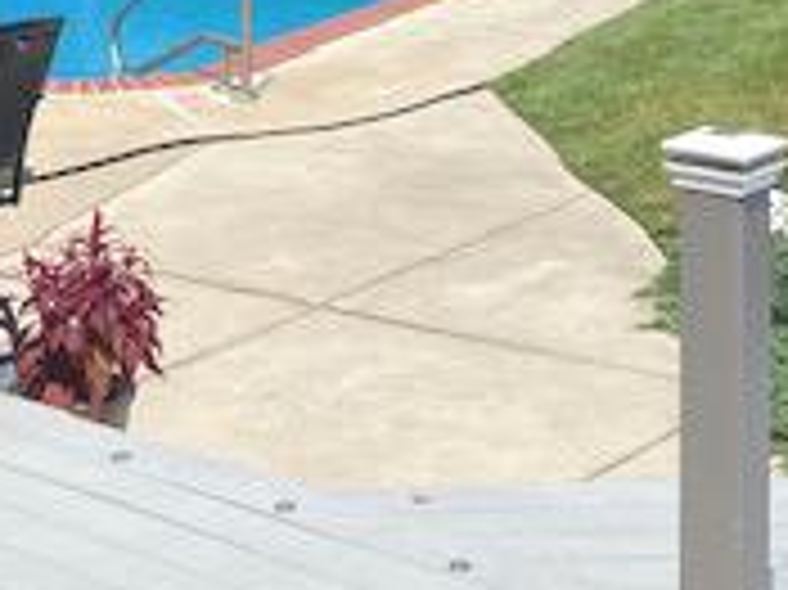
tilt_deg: -1.7
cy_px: -315
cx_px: 306
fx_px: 2161
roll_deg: -0.1
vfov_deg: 14.4
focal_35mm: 95
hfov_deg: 20.6
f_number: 1.8
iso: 32
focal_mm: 4.25
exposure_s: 1/2463
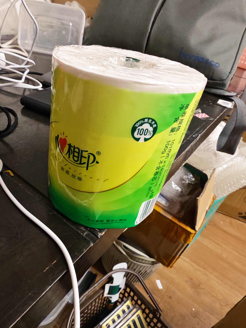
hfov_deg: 58.9
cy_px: 164
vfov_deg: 73.9
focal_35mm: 23
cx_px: 123
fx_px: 218
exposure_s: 1/25
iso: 400
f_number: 2
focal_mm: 1.82
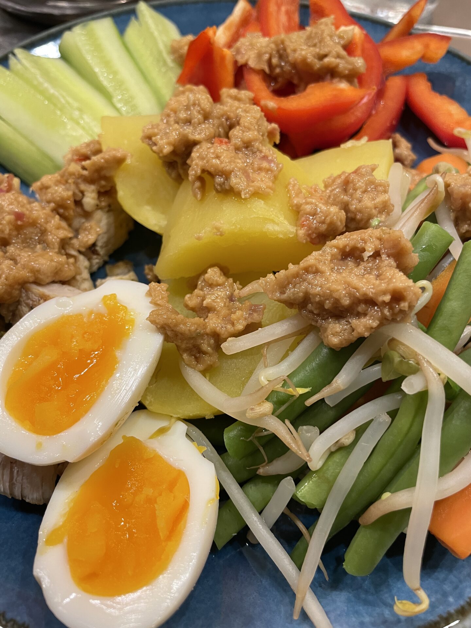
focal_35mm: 26
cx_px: 236
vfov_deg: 67.3
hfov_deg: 53.1
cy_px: 314
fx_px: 472
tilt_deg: -59.5
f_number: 1.6
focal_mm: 4.2
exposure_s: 1/50
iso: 125
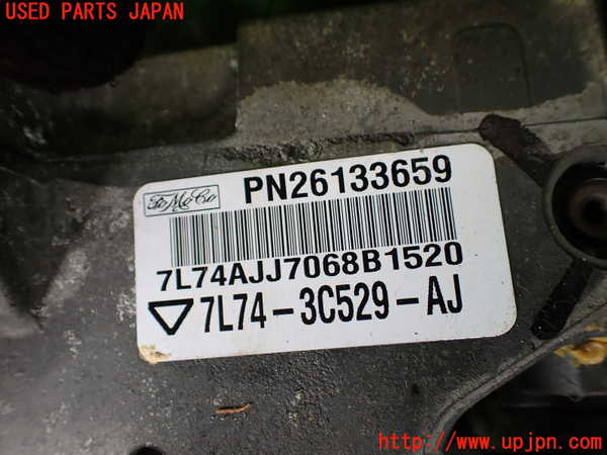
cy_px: 228
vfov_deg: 46.8
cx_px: 304
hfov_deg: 60.0
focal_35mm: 30
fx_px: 526
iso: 125
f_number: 2.3
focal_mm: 5.4
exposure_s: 1/125
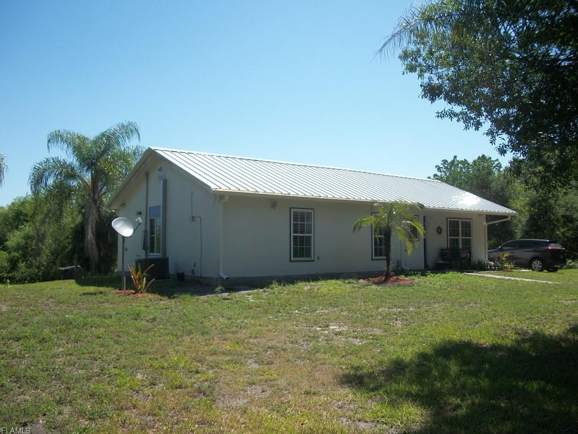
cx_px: 286
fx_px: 551
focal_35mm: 33
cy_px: 213
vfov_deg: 43.0
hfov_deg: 55.3
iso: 80
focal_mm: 5.7
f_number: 8.8
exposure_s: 1/200
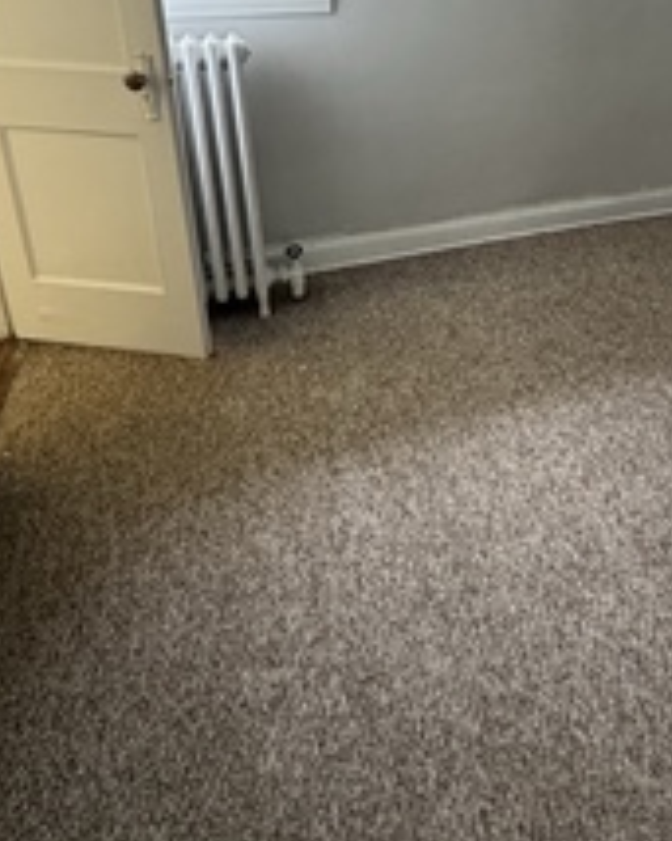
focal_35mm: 32
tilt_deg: -19.8
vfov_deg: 51.9
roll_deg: -0.3
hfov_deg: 43.1
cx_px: 560
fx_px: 796
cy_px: 161
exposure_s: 1/60
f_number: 2.2
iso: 1250
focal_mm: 2.22
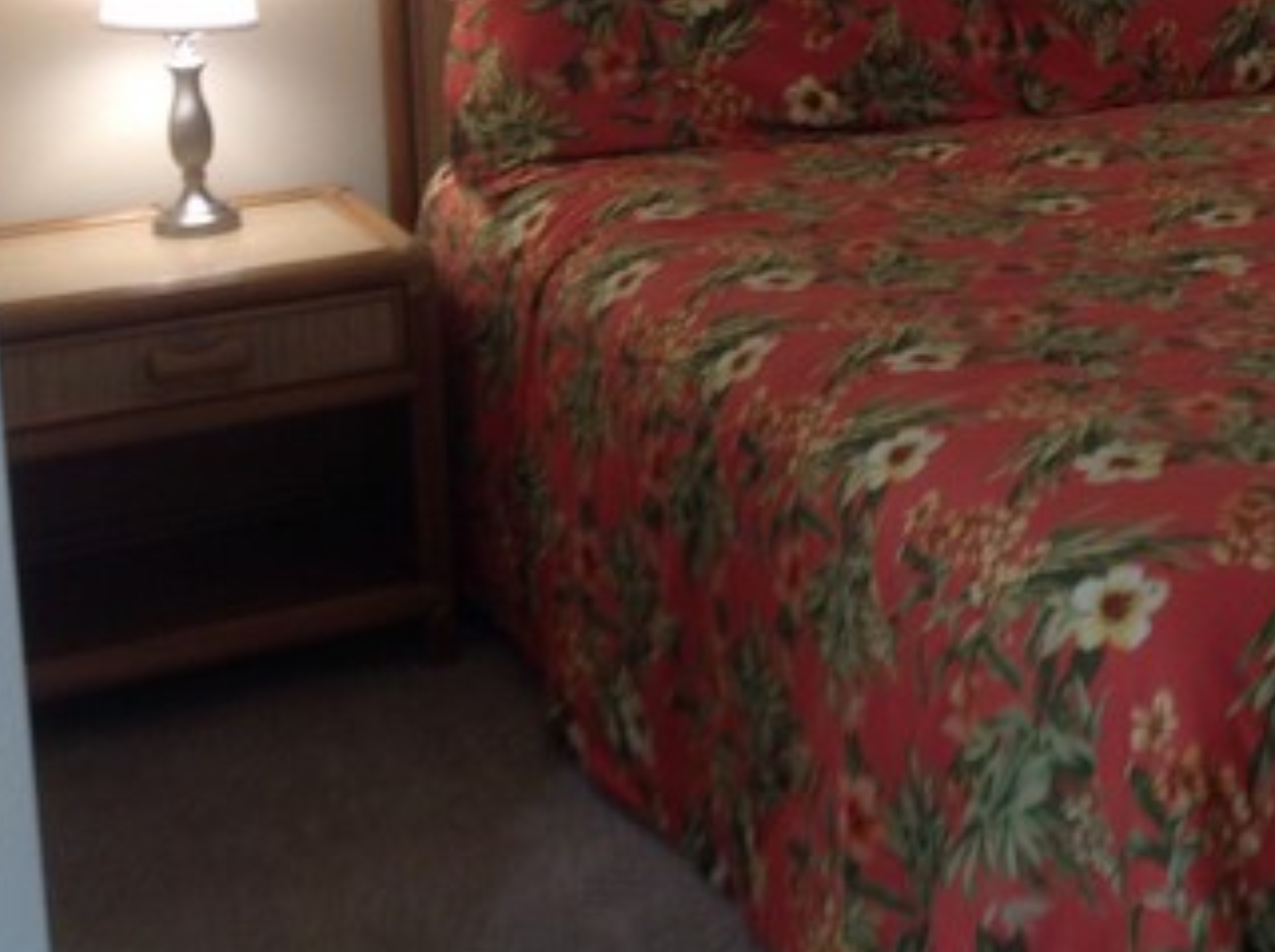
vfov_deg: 20.4
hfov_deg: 26.8
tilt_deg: -7.6
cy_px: 24
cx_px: 1151
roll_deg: +2.8
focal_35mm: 70
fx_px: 2574
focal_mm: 4.28
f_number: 2.4
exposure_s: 1/15
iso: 80
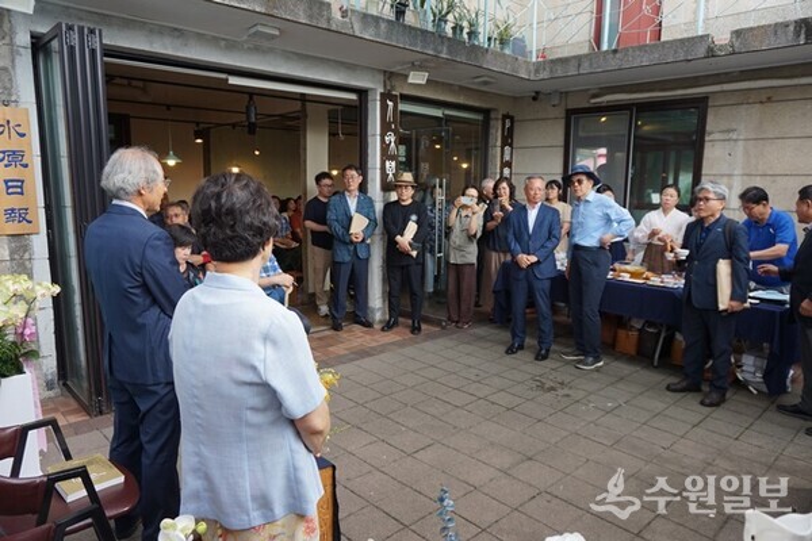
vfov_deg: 53.1
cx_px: 406
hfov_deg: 73.7
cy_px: 270
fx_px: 541
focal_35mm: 24
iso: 160
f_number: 4
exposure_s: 1/160
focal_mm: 16
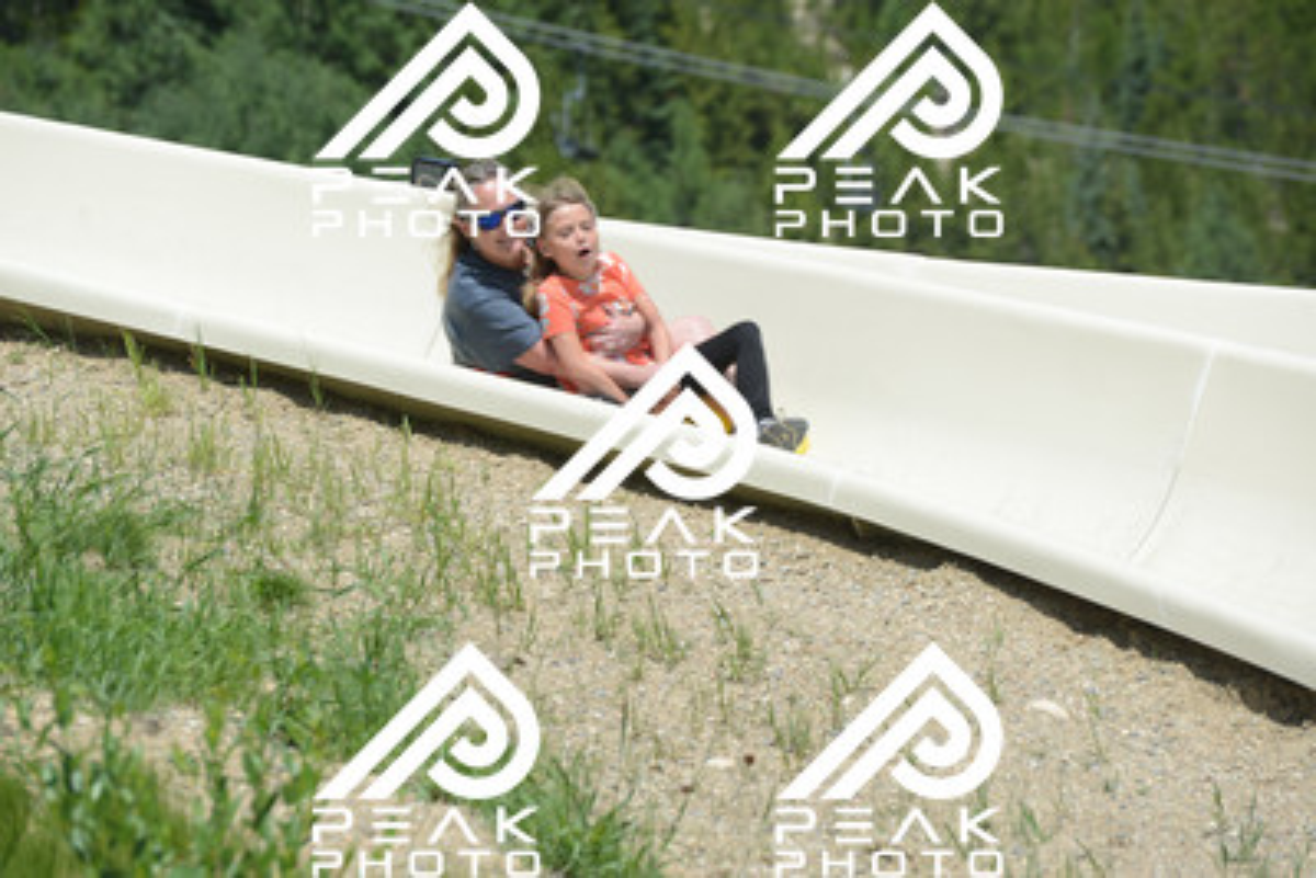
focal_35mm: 195
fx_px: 7131
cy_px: 439
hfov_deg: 10.5
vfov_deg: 7.0
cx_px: 658
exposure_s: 1/640
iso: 220
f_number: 6.3
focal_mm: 195
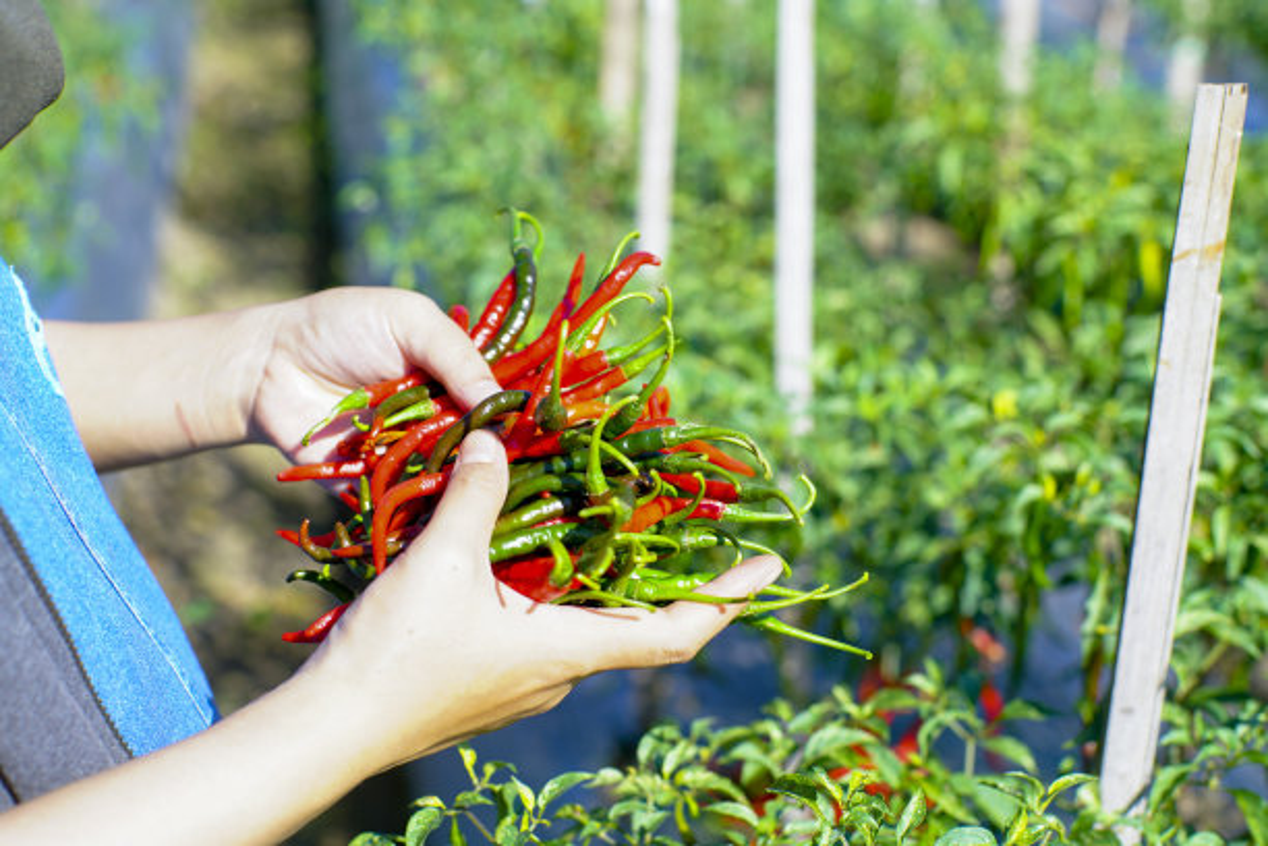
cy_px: 423
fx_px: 1761
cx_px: 634
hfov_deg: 39.6
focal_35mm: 50
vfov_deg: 27.0
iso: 100
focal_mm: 50
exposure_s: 1/400
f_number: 4.5
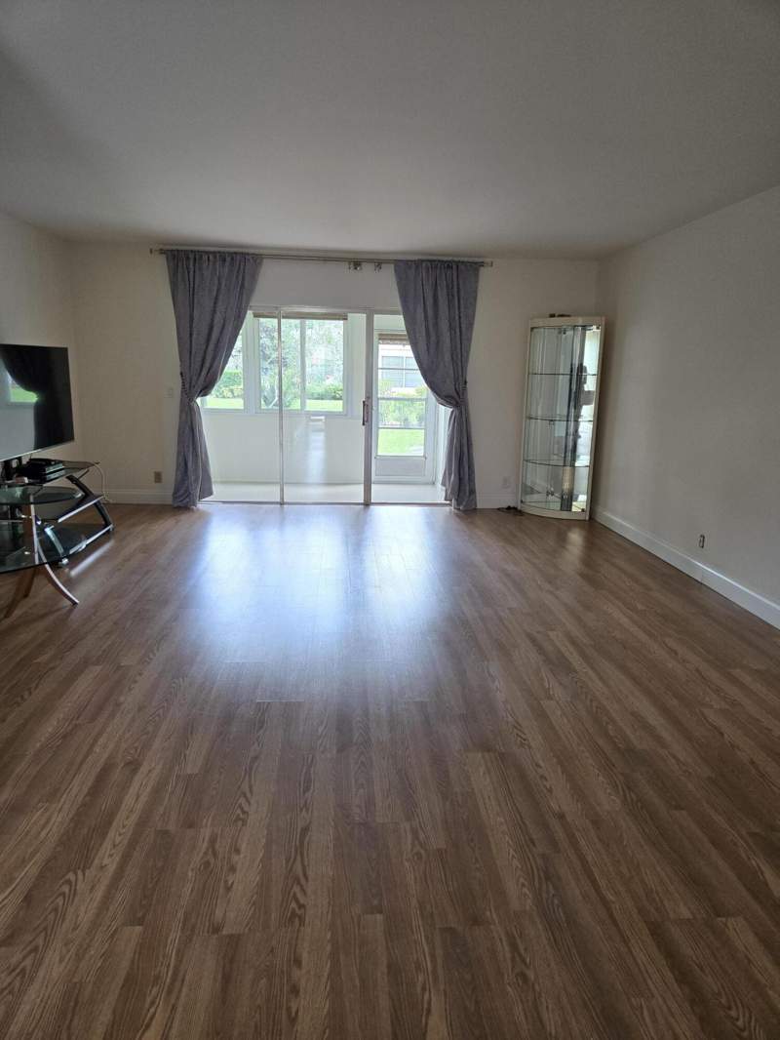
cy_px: 520
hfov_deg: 58.9
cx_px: 390
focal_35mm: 23
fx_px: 691
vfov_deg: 73.9
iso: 125
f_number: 1.8
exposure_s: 1/180
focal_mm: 5.4
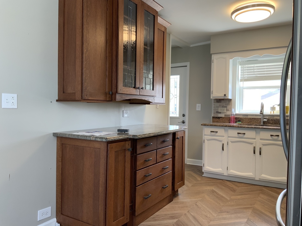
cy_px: 113
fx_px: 253
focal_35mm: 29
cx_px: 151
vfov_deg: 48.2
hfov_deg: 61.7
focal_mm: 3
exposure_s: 1/60
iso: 50
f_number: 1.8
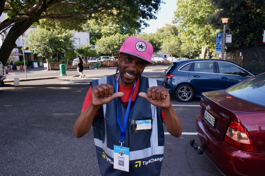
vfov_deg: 39.9
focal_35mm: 33
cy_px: 88
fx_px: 243
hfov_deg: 57.3
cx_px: 132
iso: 100
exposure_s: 1/60
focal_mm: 22
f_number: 7.1
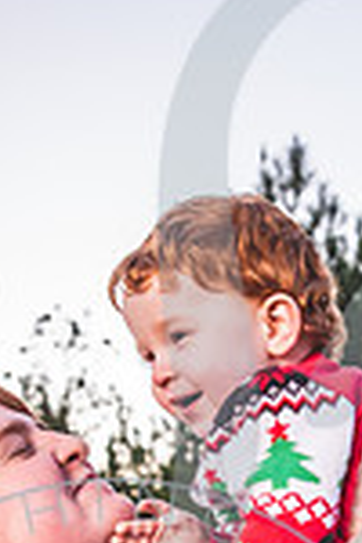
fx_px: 1086
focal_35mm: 72
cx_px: 279
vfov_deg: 26.6
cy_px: 539
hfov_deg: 18.8
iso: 500
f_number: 2.8
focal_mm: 24
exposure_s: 1/320
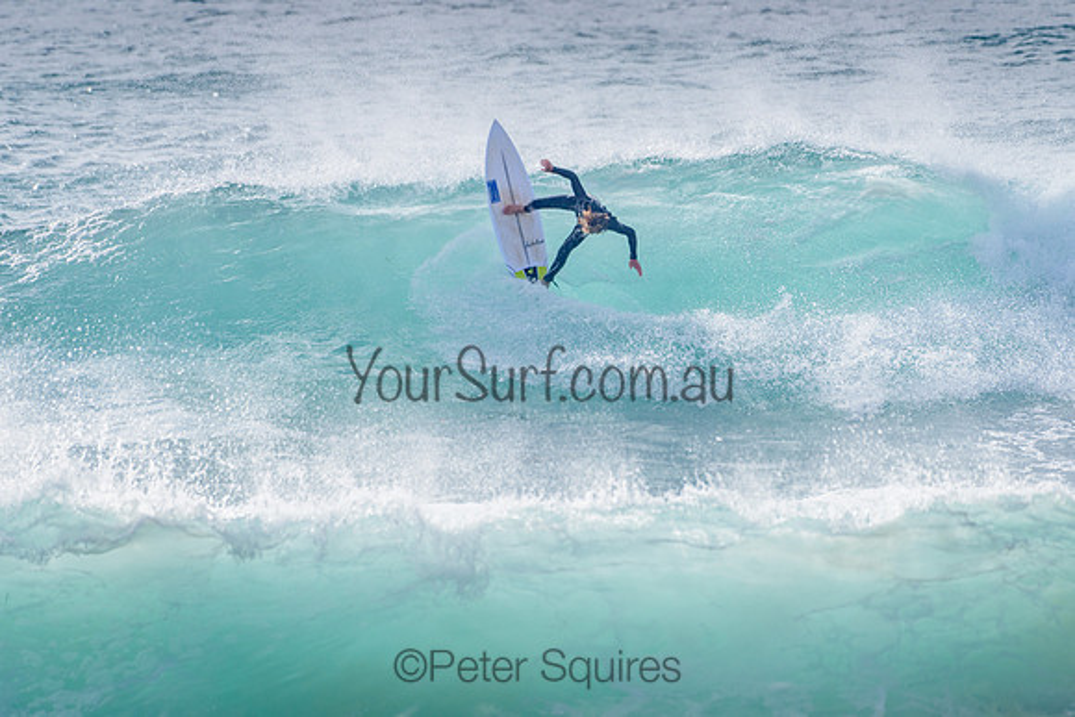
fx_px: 18283
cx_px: 558
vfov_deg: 2.2
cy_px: 307
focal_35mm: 612
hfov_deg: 3.4
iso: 110
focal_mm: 500
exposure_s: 1/2000
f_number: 5.6
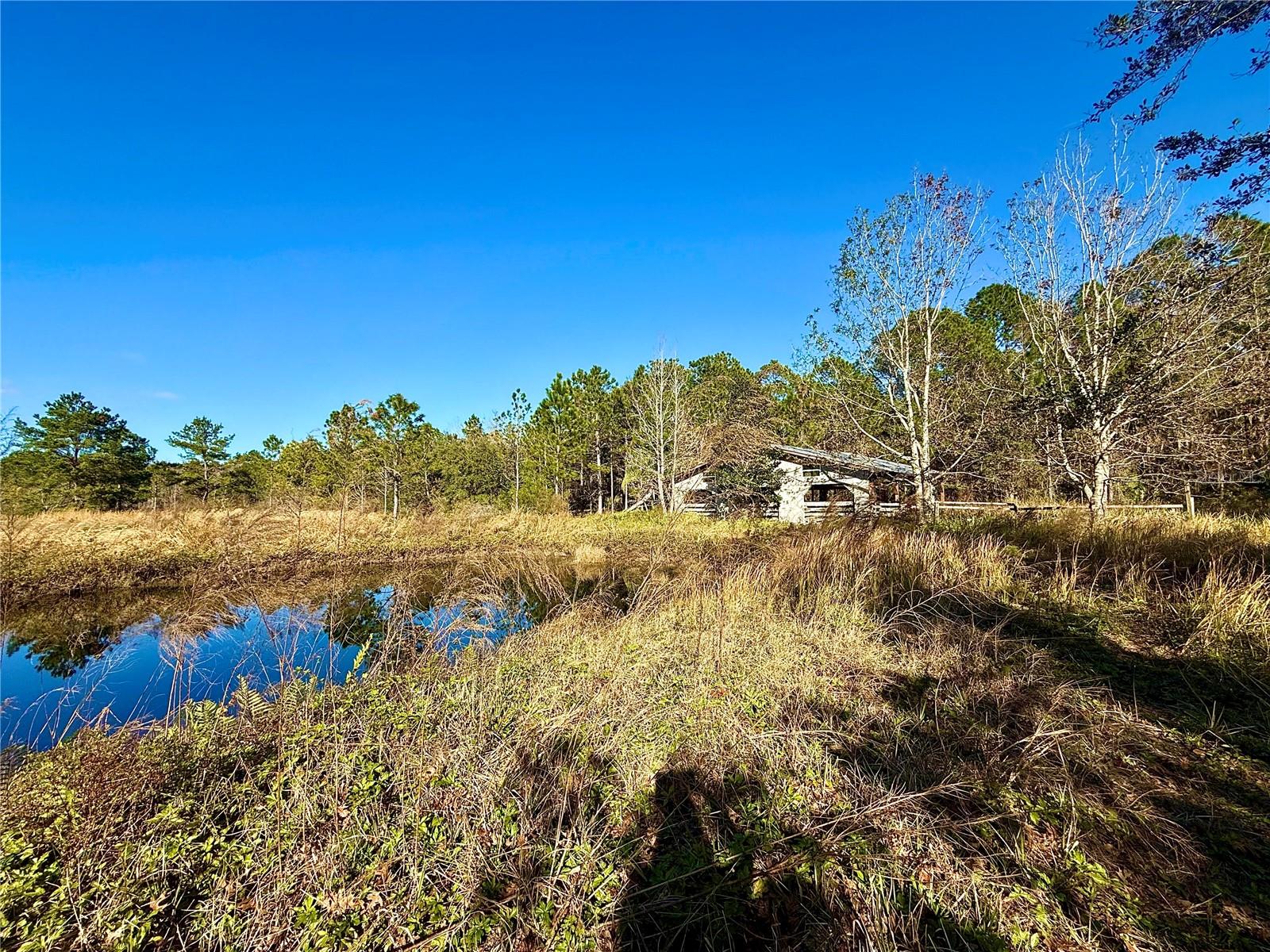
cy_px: 476
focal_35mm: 14
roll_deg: +0.8
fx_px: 514
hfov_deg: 102.1
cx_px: 635
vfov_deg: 85.7
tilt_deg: +4.2
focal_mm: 2.22
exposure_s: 1/1745
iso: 50
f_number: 2.2
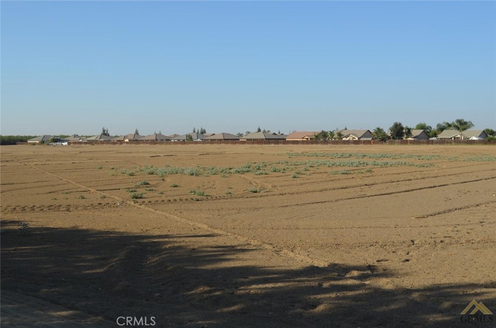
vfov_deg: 29.7
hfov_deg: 43.7
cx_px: 248
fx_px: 618
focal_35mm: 45
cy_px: 164
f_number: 8
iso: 110
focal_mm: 30
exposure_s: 1/250
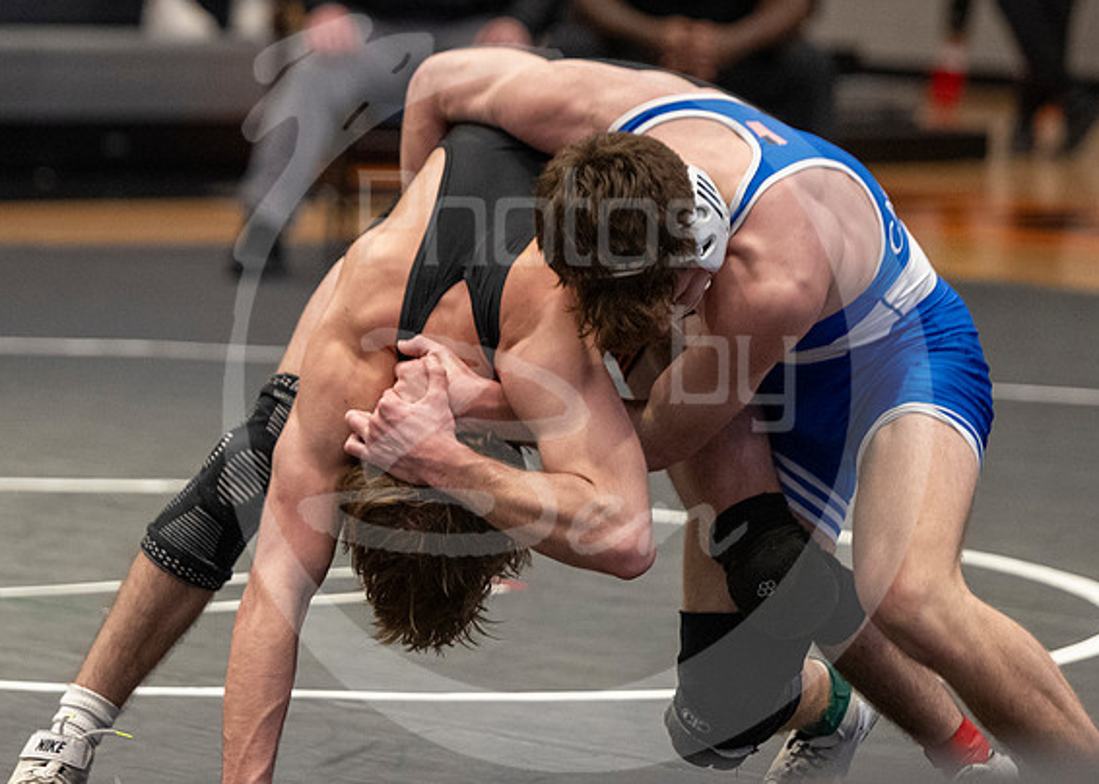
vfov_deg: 5.5
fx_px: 8113
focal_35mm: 260
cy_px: 568
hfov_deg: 7.7
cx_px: 416
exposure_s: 1/1000
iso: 3200
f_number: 2.8
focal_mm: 125
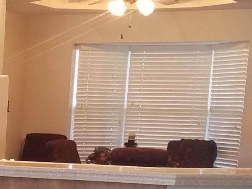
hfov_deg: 13.2
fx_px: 946
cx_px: -246
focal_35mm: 130
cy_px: 284
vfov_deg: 11.0
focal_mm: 4.25
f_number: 1.7
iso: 160
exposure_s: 1/40
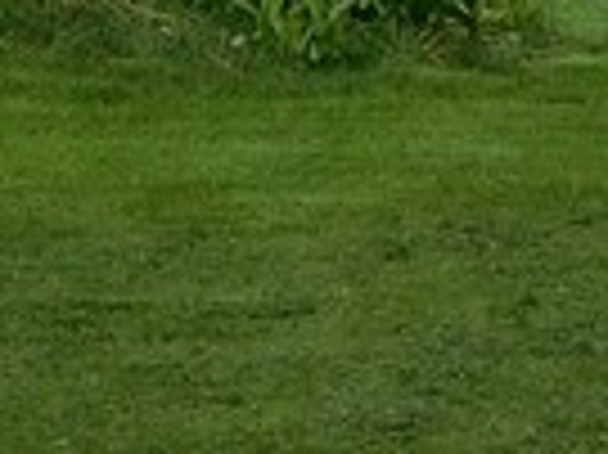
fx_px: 6668
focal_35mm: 380
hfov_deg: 5.2
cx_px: 617
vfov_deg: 3.7
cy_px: -1232
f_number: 4.1
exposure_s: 1/640
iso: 125
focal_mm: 8.9
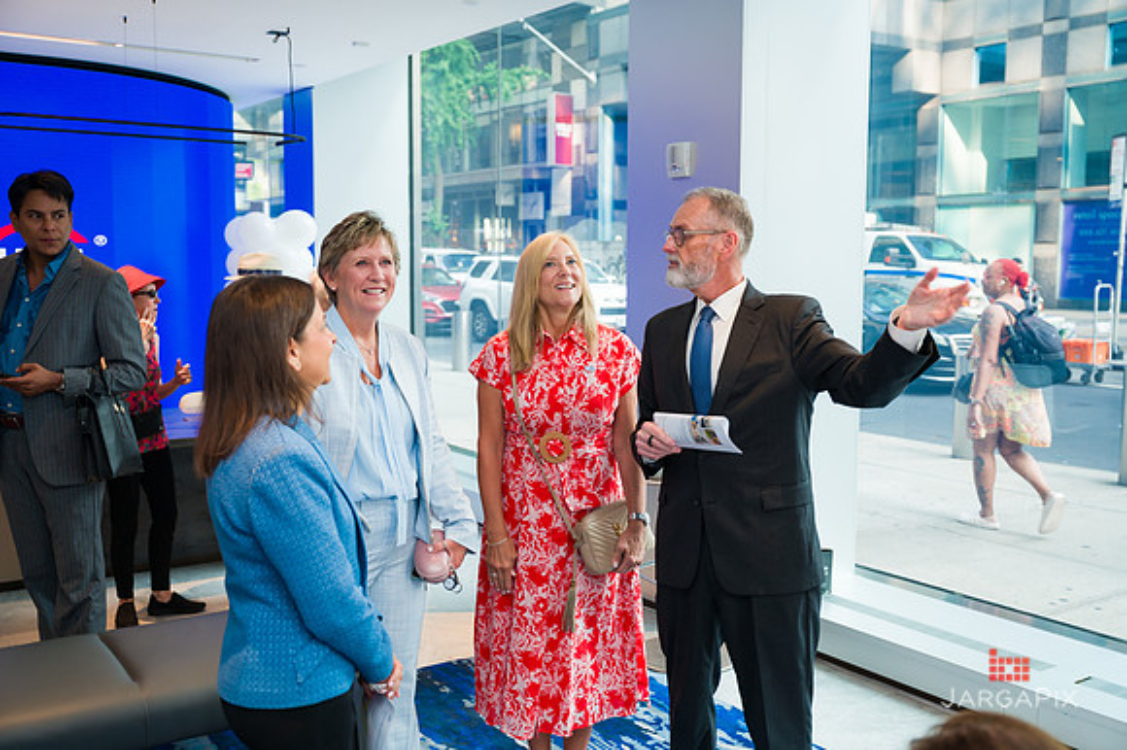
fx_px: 1128
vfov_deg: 36.8
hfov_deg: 53.1
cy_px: 375
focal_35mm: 36
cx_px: 564
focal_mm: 36
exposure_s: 1/200
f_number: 3.5
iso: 400
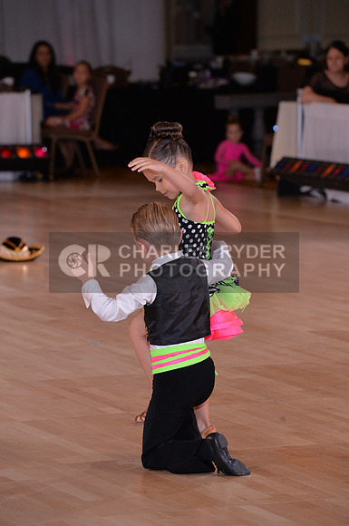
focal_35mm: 195
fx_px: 2844
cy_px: 263
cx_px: 174
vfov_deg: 10.6
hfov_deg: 7.0
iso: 2000
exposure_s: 1/250
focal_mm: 195
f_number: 6.3
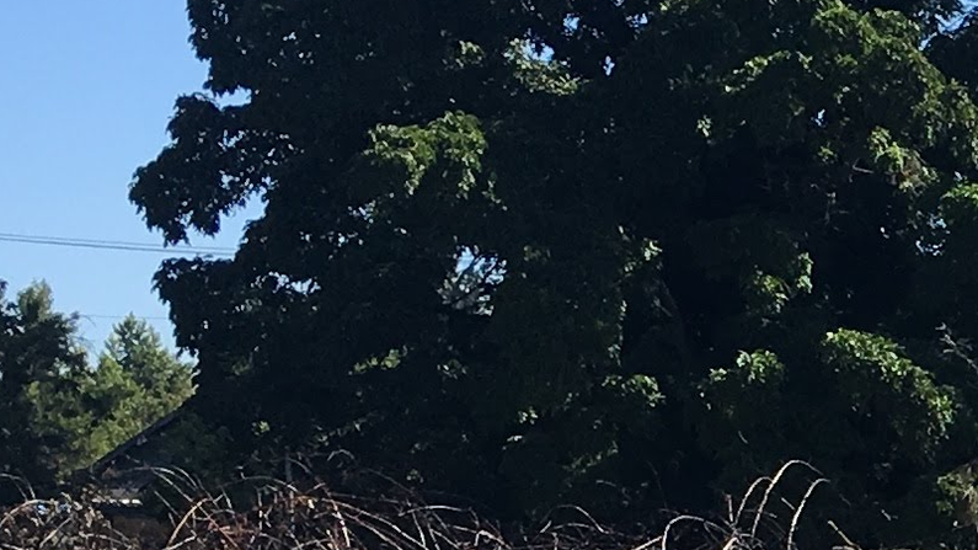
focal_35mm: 159
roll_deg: +1.4
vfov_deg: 7.5
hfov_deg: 12.1
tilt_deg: -2.9
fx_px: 4123
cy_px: 792
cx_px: 1922
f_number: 2.2
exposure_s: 1/950
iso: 25
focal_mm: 4.15
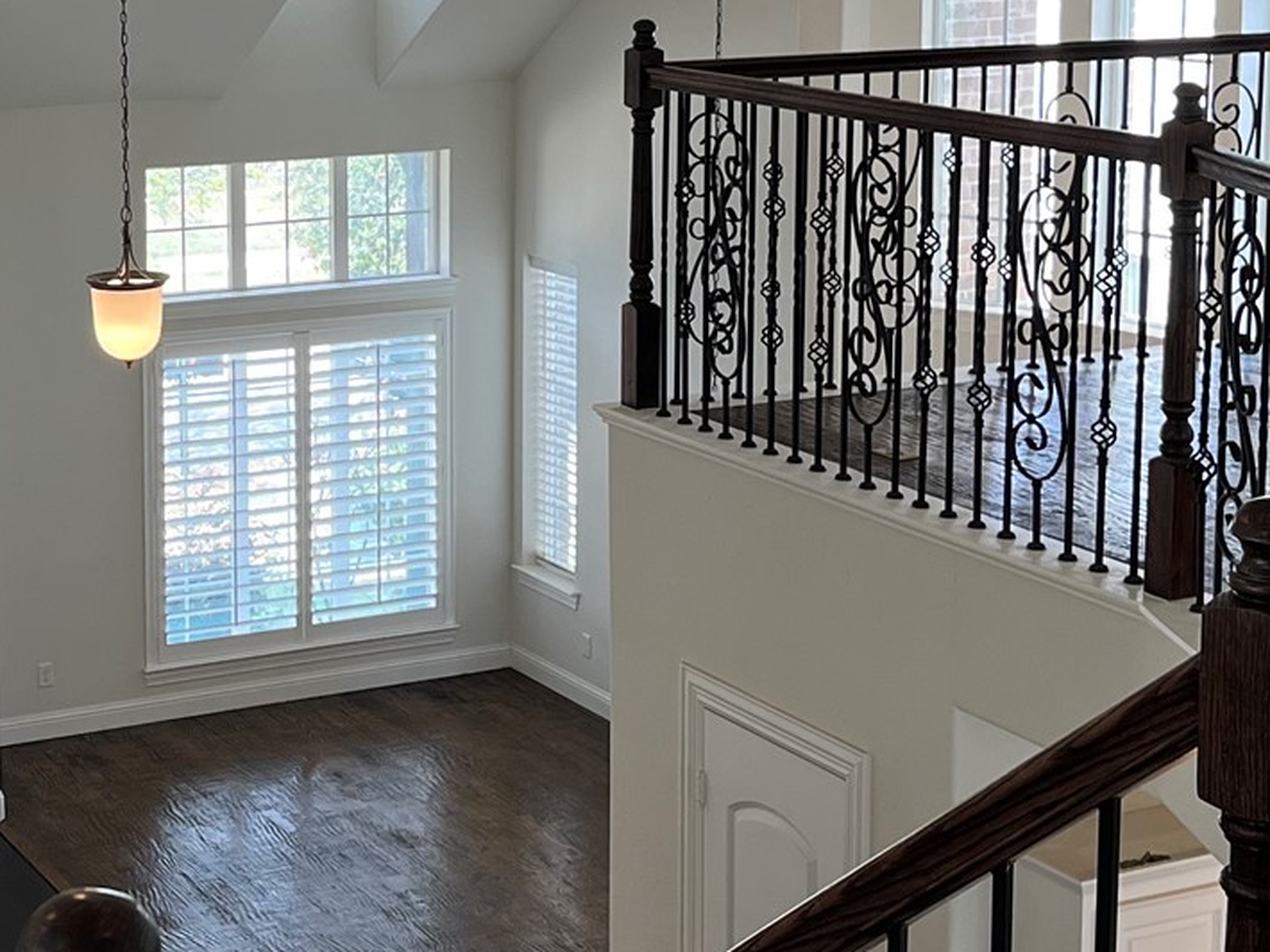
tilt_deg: -7.1
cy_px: 156
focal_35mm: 75
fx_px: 2751
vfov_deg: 19.4
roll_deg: +0.3
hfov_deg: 25.6
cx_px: 284
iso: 80
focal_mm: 5.1
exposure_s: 1/120
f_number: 1.6
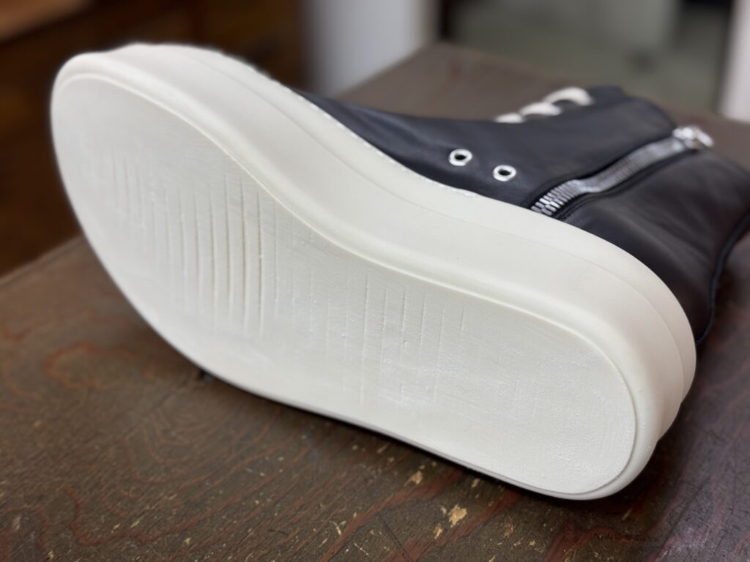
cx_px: 375
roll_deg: +2.6
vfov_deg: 30.3
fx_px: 1040
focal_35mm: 48
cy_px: 281
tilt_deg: -34.5
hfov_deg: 39.7
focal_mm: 6.76
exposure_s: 1/120
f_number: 1.78
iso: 80
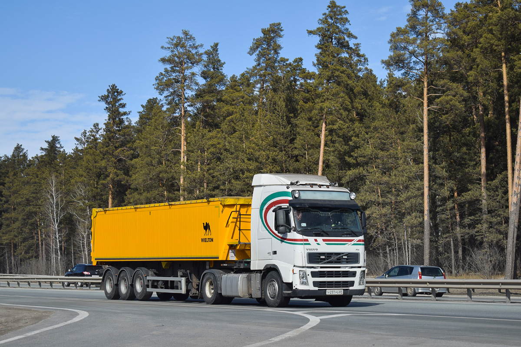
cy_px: 174
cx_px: 260
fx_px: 1194
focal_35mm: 82
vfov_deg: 16.6
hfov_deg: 24.6
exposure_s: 1/1600
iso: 200
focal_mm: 55
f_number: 8
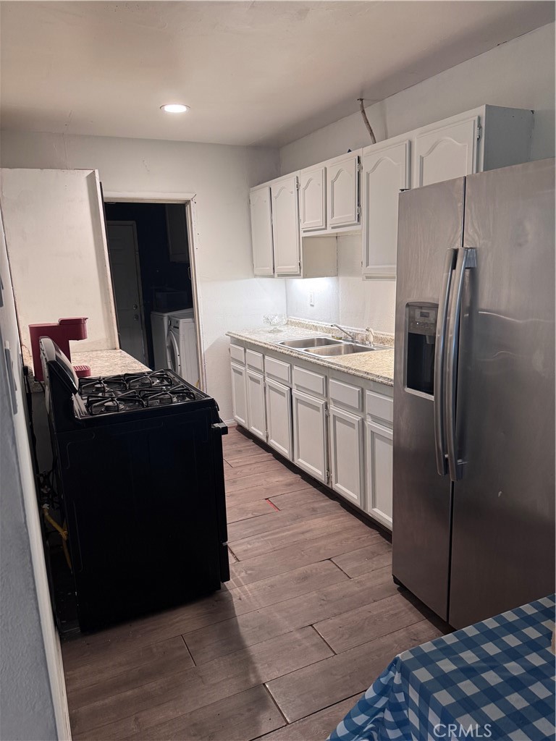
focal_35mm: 24
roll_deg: +3.3
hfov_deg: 56.8
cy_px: 370
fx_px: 514
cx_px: 278
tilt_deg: -11.3
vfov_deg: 71.6
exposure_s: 1/60
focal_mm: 6.76
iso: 250
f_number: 1.78
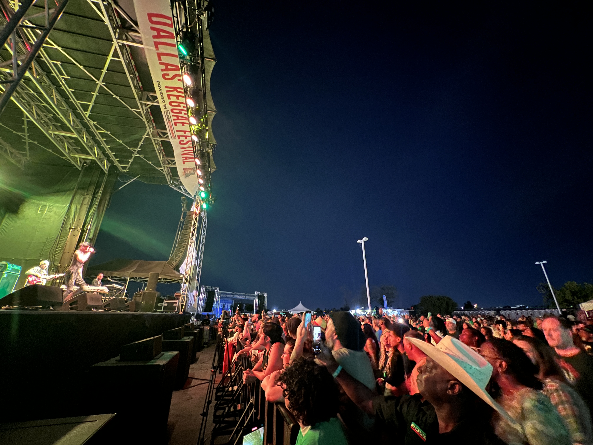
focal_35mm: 13
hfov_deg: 106.2
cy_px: 222
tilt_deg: +20.1
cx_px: 296
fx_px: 223
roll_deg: -1.0
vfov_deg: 89.9
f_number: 1.8
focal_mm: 1.57
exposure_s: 1/7
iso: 800
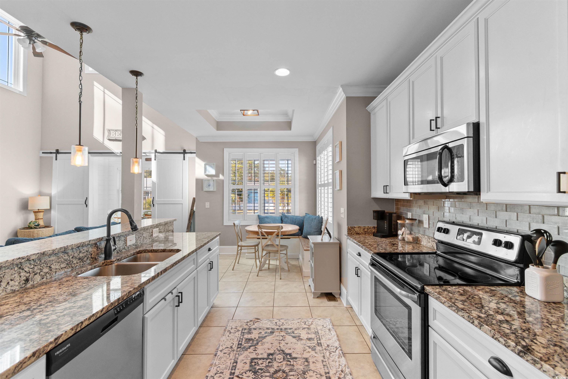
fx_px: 237
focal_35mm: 15
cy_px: 190
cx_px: 284
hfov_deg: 100.4
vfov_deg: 77.3
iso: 100
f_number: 4.5
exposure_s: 1/13
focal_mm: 10
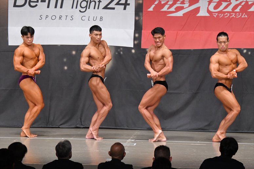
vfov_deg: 7.9
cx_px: 127
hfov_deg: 11.8
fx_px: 1227
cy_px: 84
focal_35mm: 174
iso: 6400
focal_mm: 116
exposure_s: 1/400
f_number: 5.6
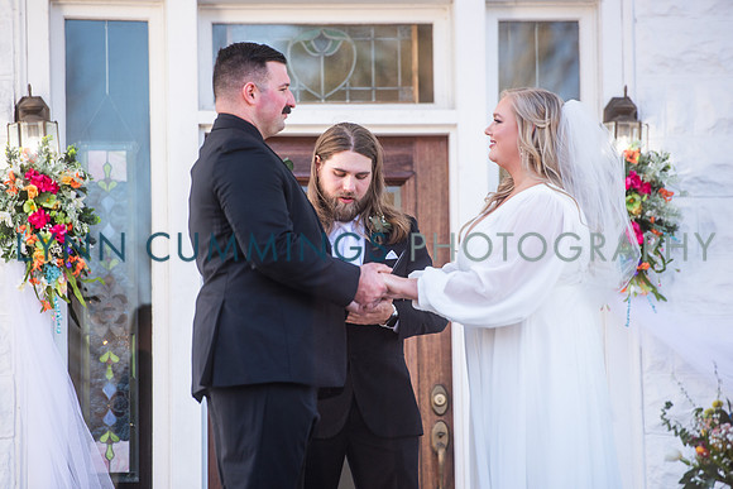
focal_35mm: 211
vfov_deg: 6.5
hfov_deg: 9.8
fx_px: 4293
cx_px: 355
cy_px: 244
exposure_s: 1/400
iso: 100
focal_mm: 200
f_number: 3.5
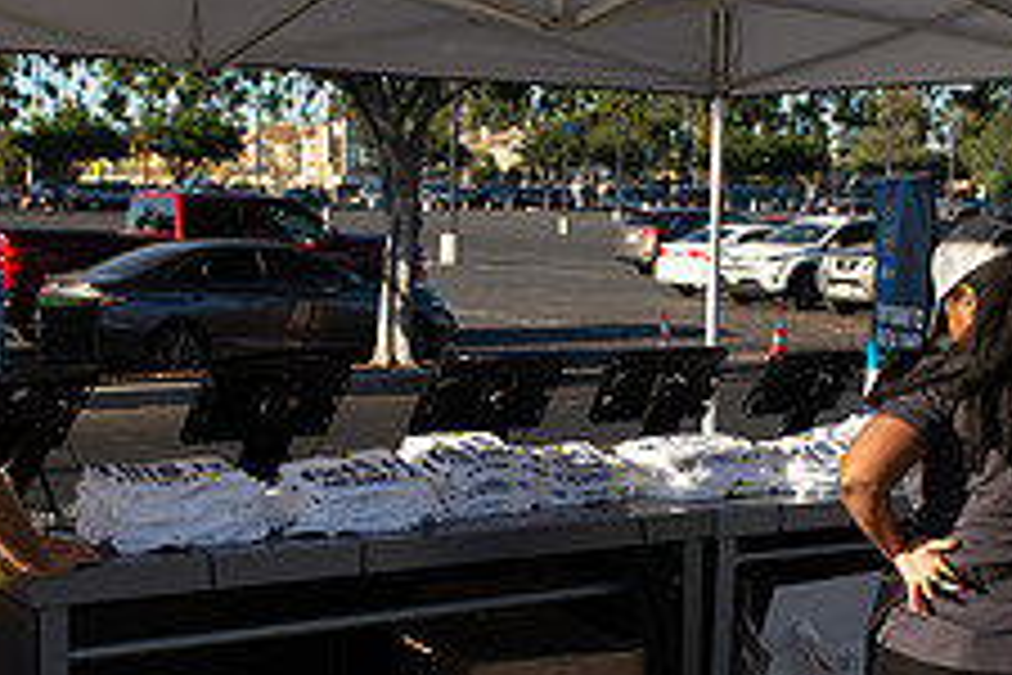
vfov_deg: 21.9
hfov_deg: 32.3
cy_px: 394
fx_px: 1743
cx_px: 580
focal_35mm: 62
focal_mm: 24
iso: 200
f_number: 4.5
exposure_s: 1/1000
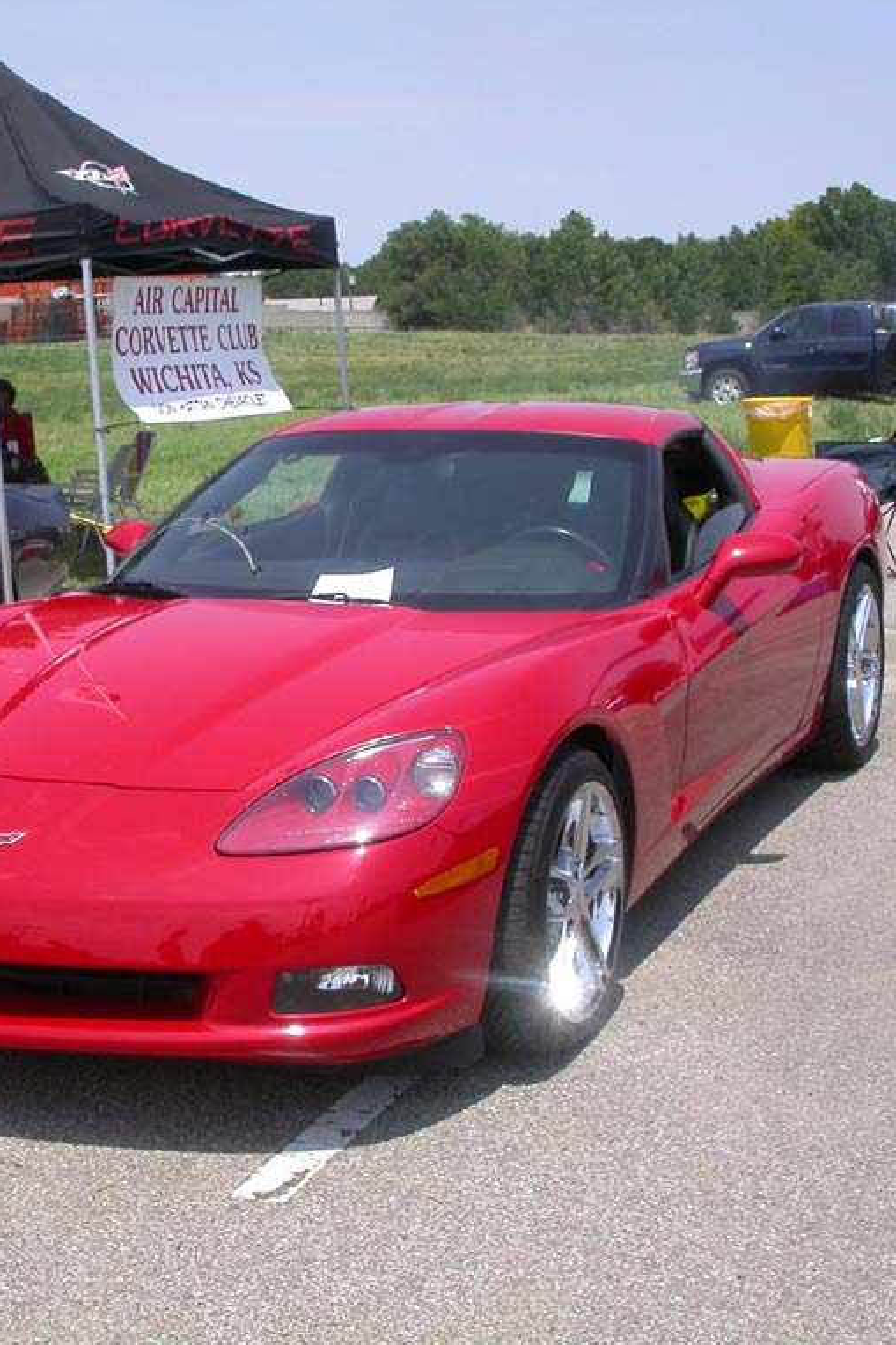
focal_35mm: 53
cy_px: 671
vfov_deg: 37.5
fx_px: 1979
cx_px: 276
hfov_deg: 25.3
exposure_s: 1/334
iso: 100
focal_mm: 7.85
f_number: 7.5
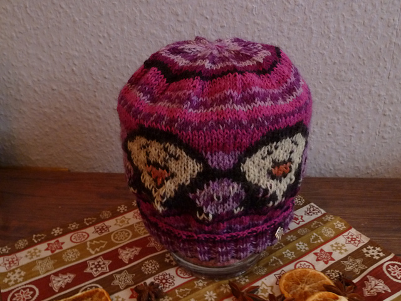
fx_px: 371
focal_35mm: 32
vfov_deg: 44.2
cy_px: 150
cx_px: 200
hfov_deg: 56.8
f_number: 3.5
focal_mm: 5.3
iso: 400
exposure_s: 1/4
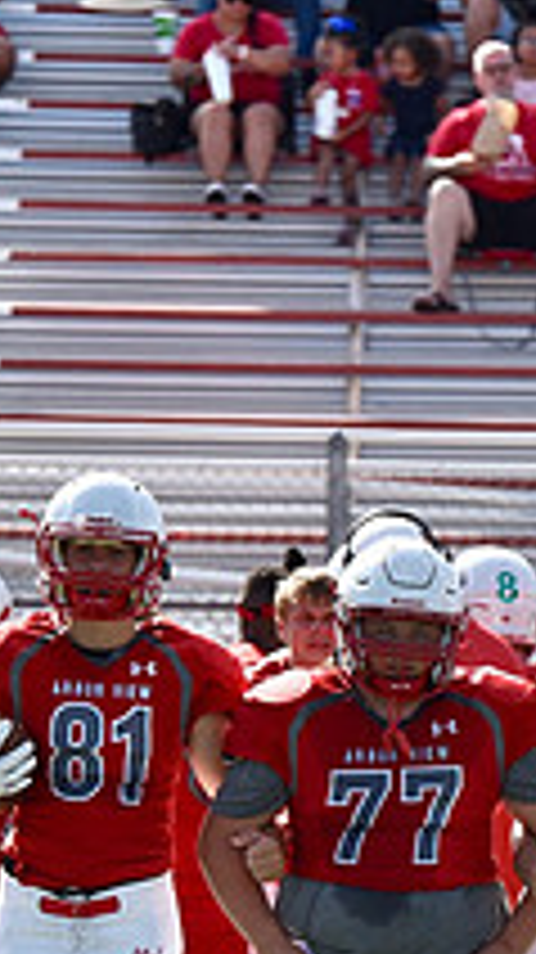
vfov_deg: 4.6
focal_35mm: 473
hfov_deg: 2.6
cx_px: 586
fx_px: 11970
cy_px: 790
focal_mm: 165
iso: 500
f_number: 4
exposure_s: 1/4000
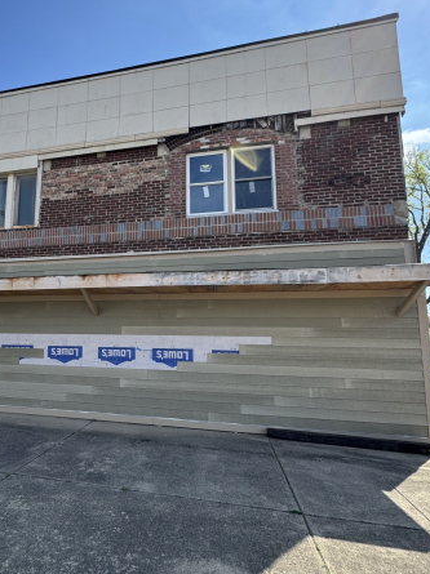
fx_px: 348
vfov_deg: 79.0
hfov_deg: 61.1
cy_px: 293
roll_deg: -1.5
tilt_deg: +5.5
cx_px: 128
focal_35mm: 21
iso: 40
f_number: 2.2
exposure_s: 1/879
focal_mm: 2.22
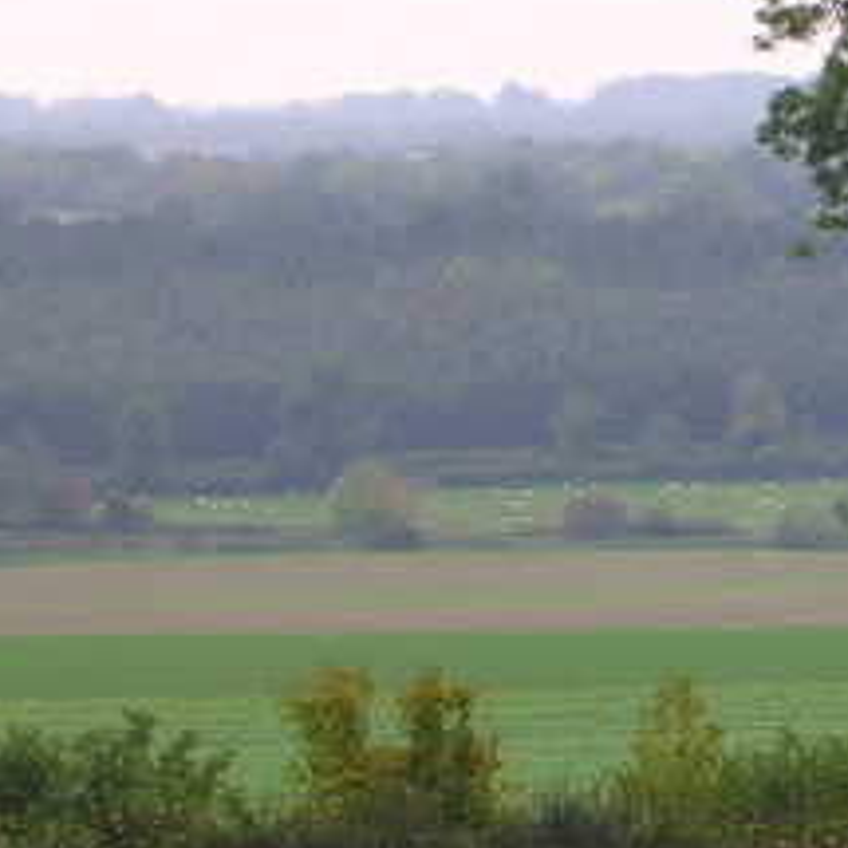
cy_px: 446
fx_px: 8370
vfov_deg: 5.8
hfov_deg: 5.8
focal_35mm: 302
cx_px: 911
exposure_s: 1/91.8
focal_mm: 17.4
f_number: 4.9
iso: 50
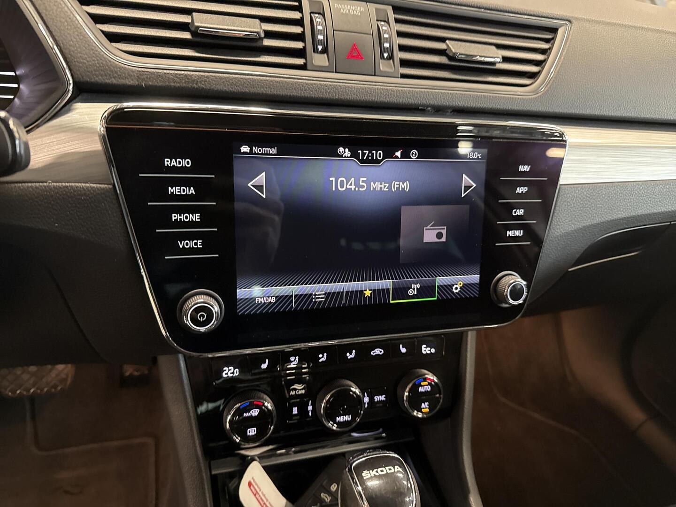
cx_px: 338
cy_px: 254
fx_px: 469
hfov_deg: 71.6
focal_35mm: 24
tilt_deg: -29.5
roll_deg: -8.9
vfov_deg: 56.8
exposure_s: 1/34
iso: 800
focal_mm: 6.76
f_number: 1.78
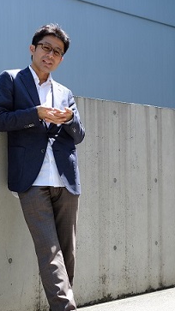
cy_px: 167
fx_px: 594
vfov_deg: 29.3
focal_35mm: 72
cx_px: 50
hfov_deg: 16.7
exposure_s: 1/2200
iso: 800
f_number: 2
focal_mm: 35
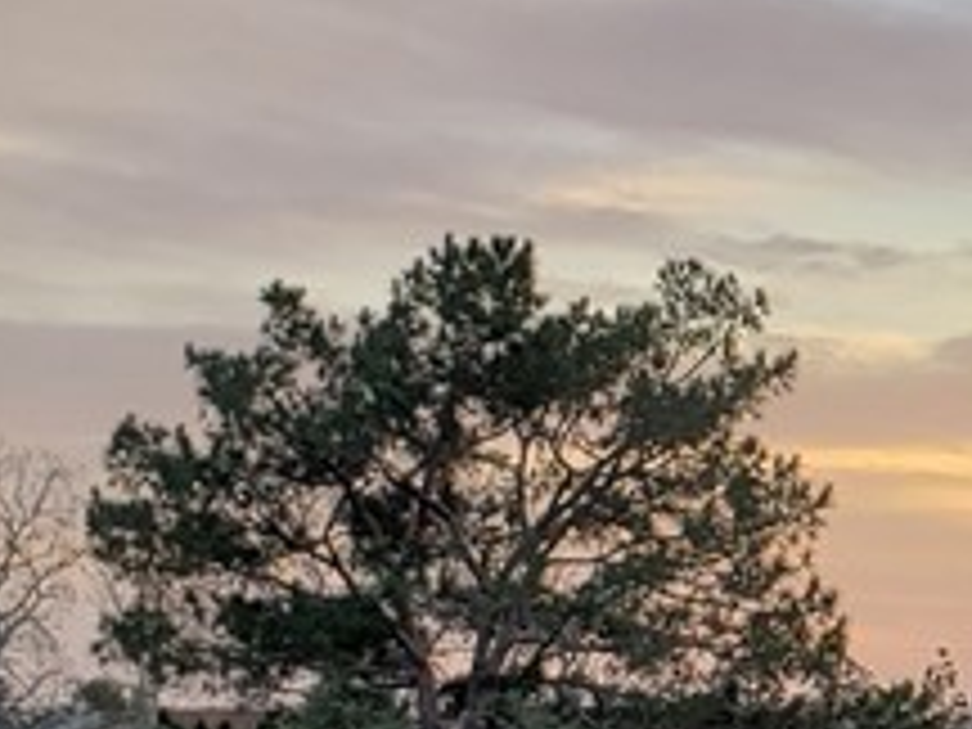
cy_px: 554
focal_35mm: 123
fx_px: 3454
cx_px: 1552
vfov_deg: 12.0
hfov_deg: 14.7
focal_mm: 4.3
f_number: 2.4
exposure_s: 1/183
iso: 50
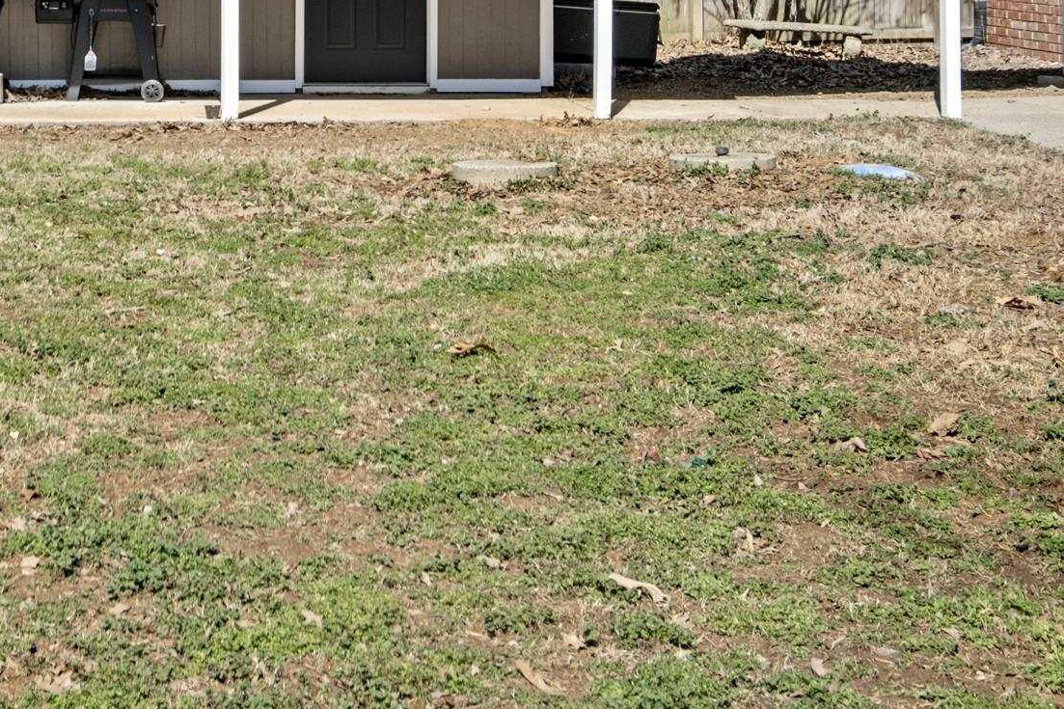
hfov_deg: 28.7
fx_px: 2009
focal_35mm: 68
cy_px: -67
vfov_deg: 19.2
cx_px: 154
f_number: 5.6
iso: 200
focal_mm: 20
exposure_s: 1/80
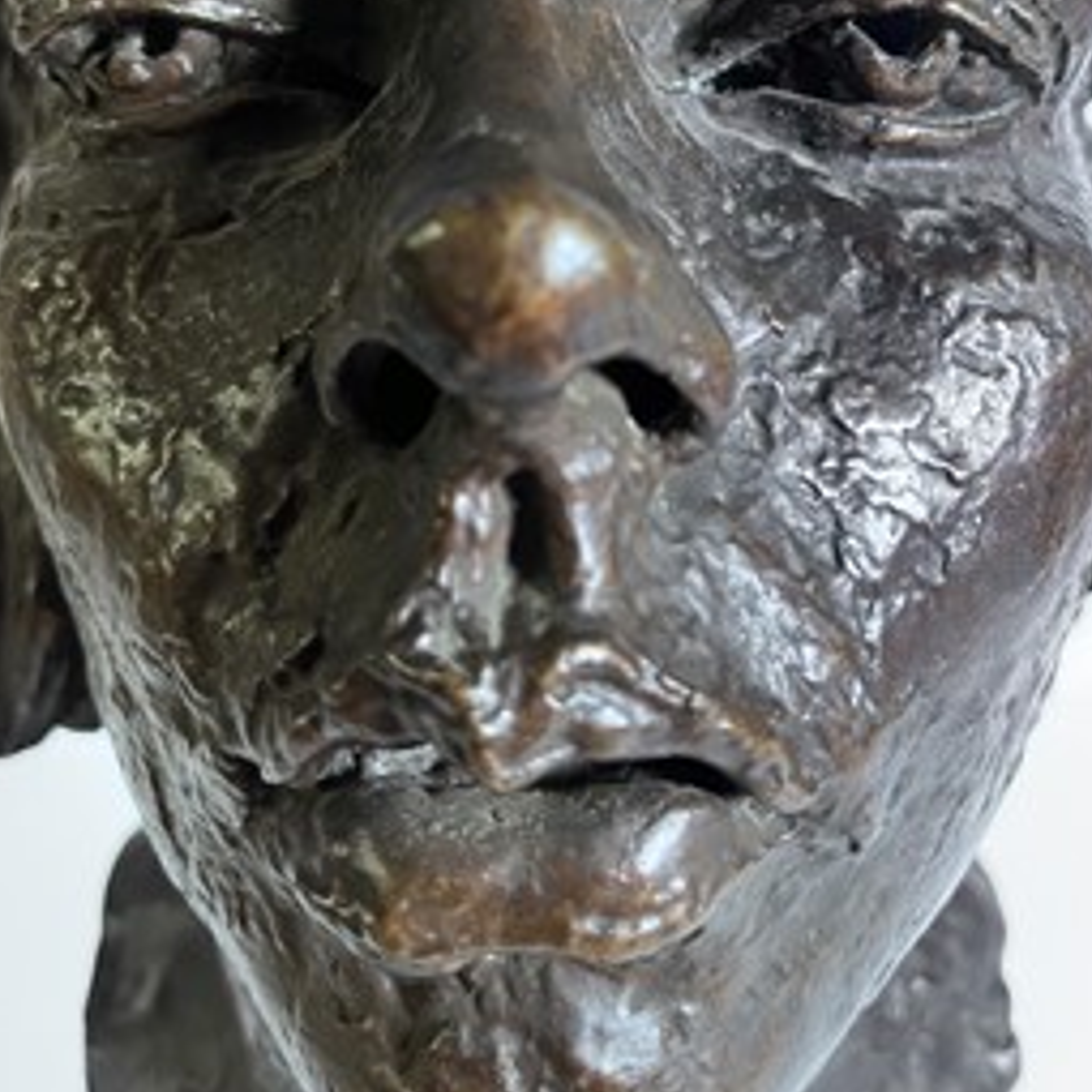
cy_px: 278
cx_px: 548
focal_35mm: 36
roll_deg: +2.3
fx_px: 1285
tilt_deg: -13.5
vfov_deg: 44.6
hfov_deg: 46.0
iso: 80
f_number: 1.6
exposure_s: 1/50
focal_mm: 5.1
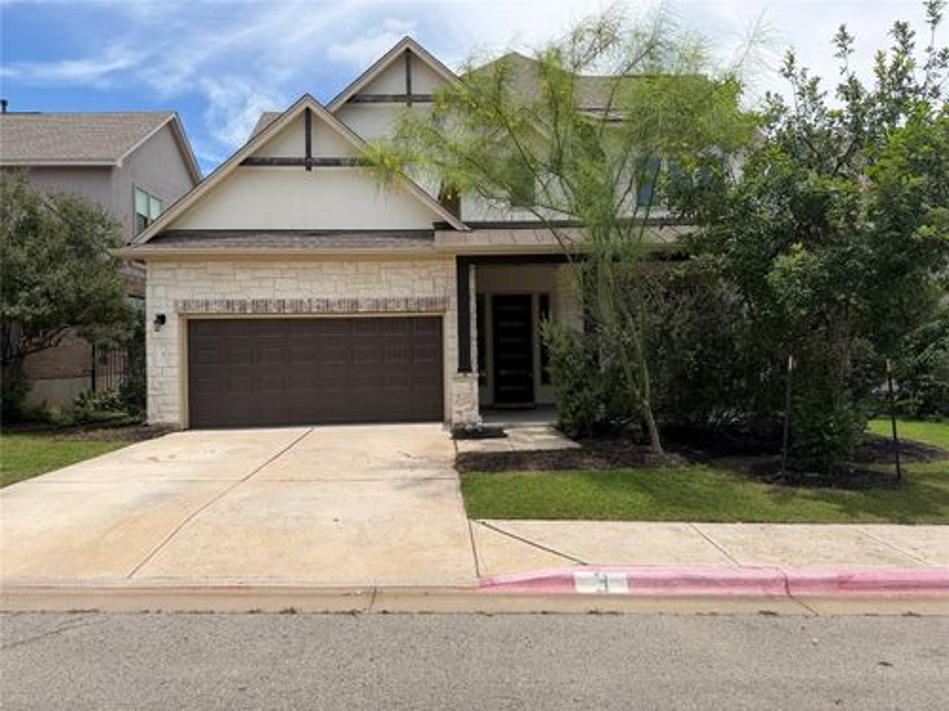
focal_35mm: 24
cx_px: 474
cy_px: 356
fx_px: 658
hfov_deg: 71.6
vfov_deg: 56.8
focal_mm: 6.76
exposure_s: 1/4975
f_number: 1.78
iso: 80
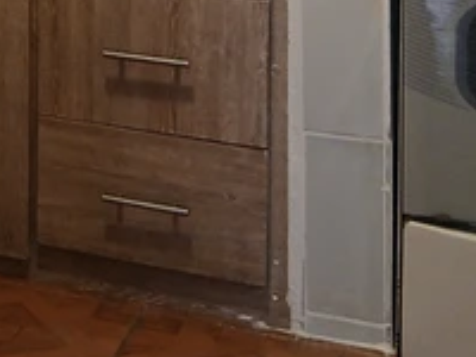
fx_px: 1430
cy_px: -276
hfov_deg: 17.5
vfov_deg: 13.0
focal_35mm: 104
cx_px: -178
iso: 160
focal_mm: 3.98
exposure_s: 1/60
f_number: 1.8
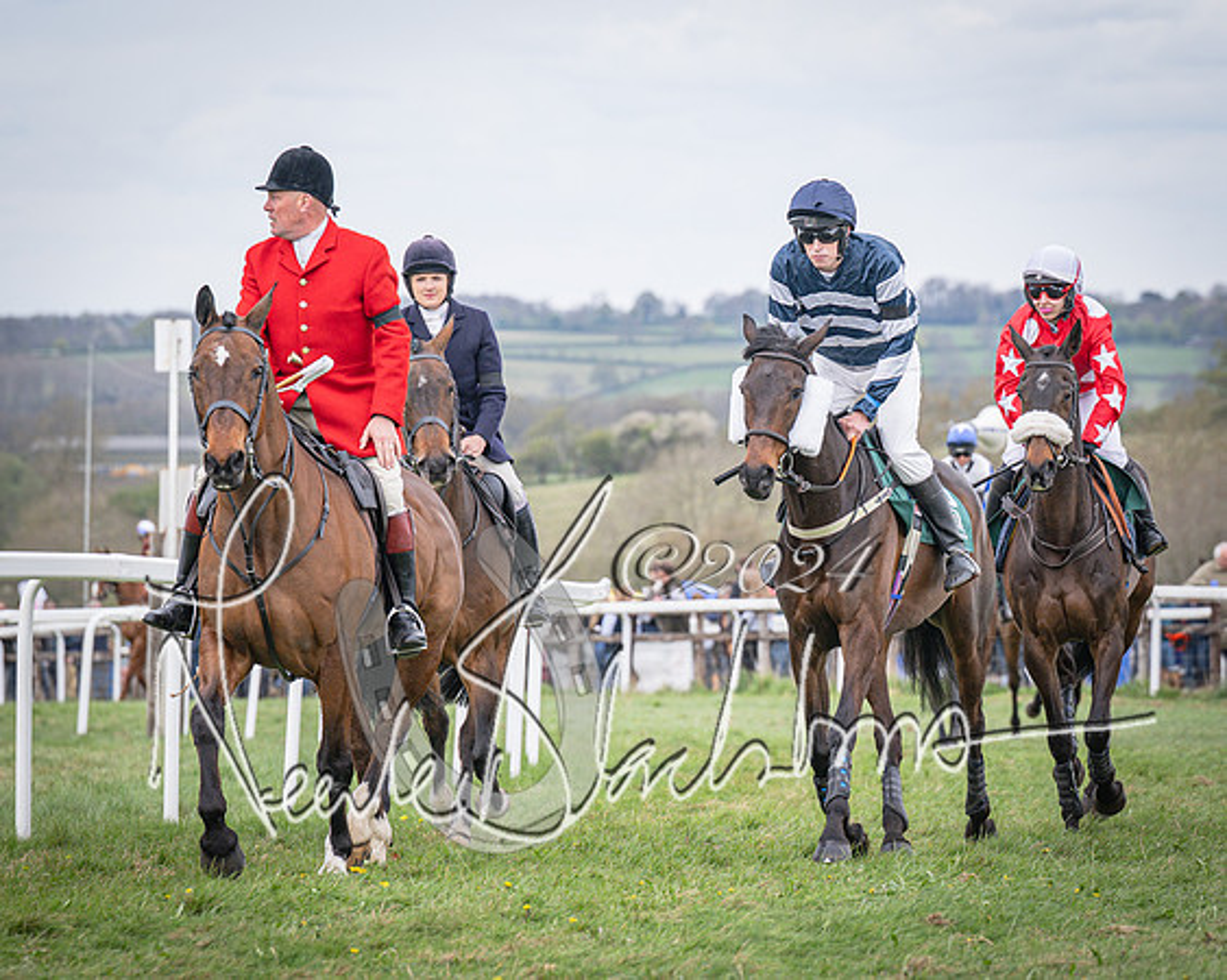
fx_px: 8510
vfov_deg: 6.6
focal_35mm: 234
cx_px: 601
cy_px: 495
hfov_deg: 8.2
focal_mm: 125
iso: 200
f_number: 4
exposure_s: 1/500
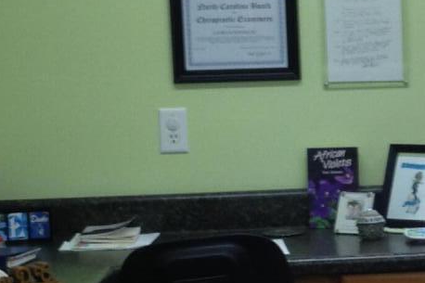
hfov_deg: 13.5
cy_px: 242
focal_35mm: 150
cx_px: 450
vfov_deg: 9.1
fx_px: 1770
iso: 64
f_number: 2.4
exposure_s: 1/20
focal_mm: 4.12
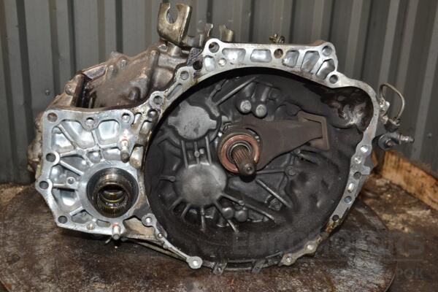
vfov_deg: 31.9
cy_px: 146
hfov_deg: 46.4
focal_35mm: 42
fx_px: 511
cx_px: 219
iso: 800
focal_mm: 28
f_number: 5
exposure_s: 1/60
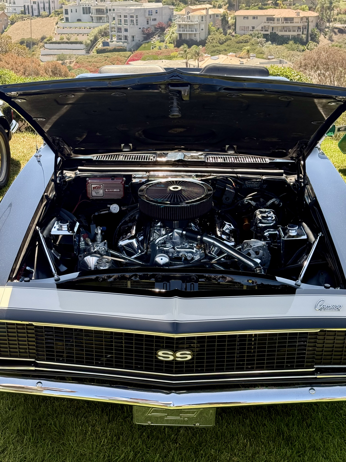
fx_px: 640
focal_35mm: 48
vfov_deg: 39.7
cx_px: 173
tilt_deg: -20.3
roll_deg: +0.8
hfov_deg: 30.3
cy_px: 231
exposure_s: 1/553
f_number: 1.78
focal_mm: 6.76
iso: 80
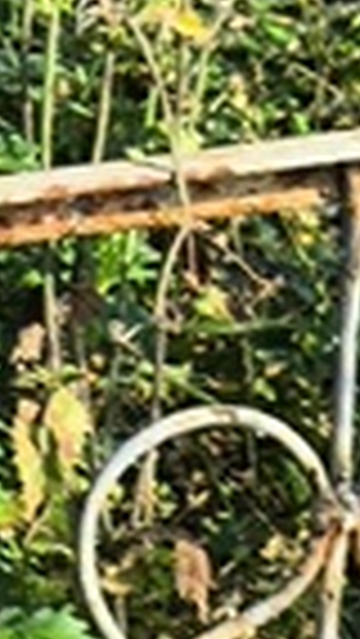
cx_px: -1118
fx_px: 5187
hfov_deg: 3.7
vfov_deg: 7.0
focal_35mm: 306
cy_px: 432
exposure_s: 1/499
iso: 50
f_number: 1.7
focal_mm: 4.71
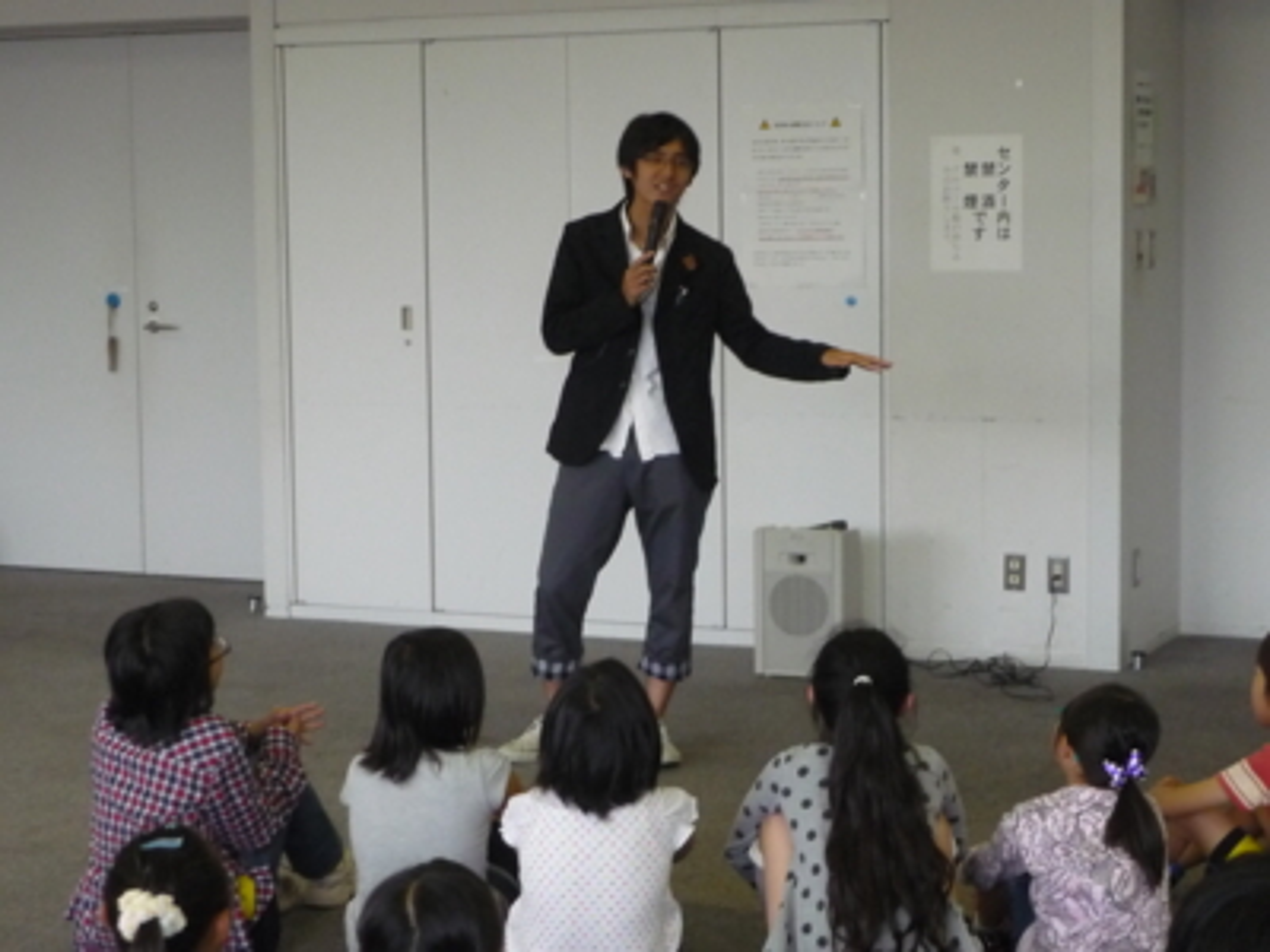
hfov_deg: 27.8
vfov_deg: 21.0
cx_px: 635
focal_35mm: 70
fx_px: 2568
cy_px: 476
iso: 400
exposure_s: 1/125
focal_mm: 9.1
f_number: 3.4
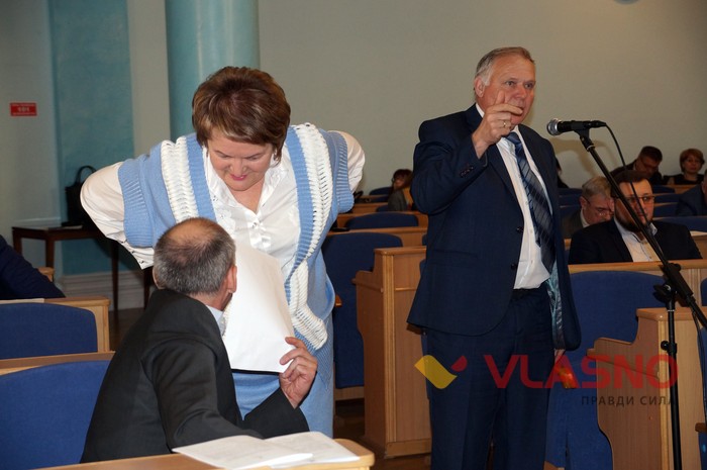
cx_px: 354
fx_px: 1471
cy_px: 235
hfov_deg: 27.0
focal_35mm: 75
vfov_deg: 18.1
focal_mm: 50
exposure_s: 1/80
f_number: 5
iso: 800
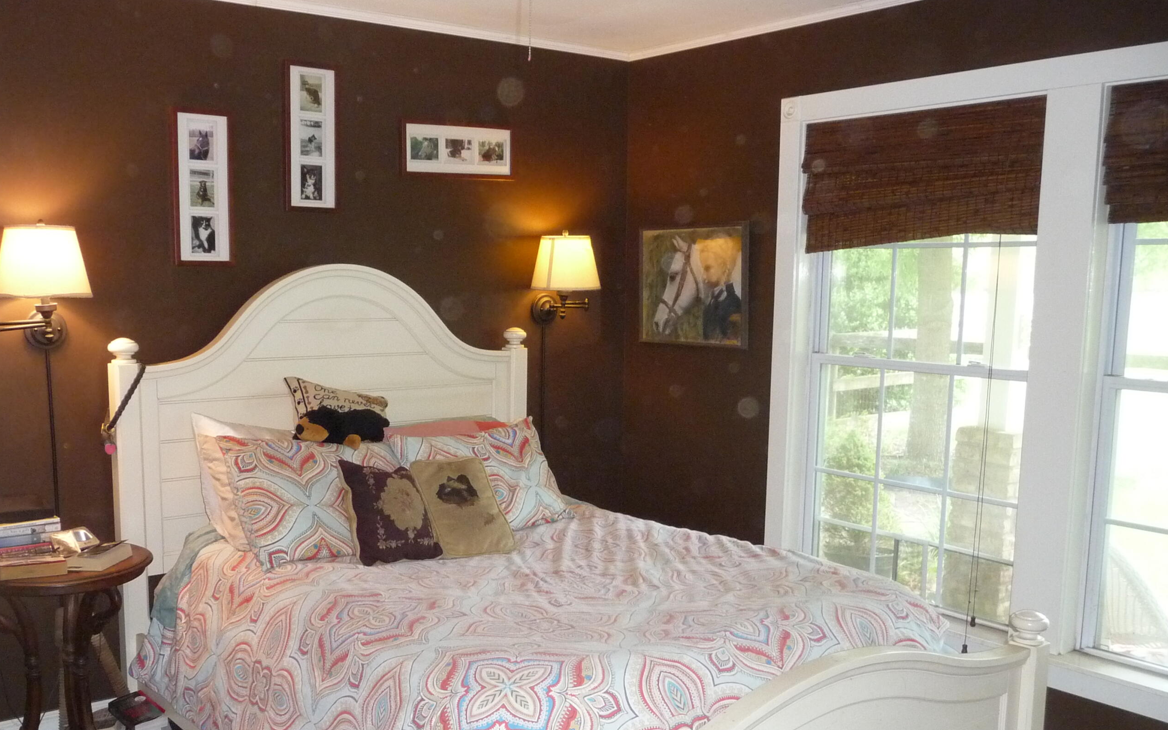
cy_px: 430
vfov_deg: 36.2
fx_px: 1114
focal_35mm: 35
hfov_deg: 55.2
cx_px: 514
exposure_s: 1/30
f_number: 3.3
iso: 400
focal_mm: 4.7
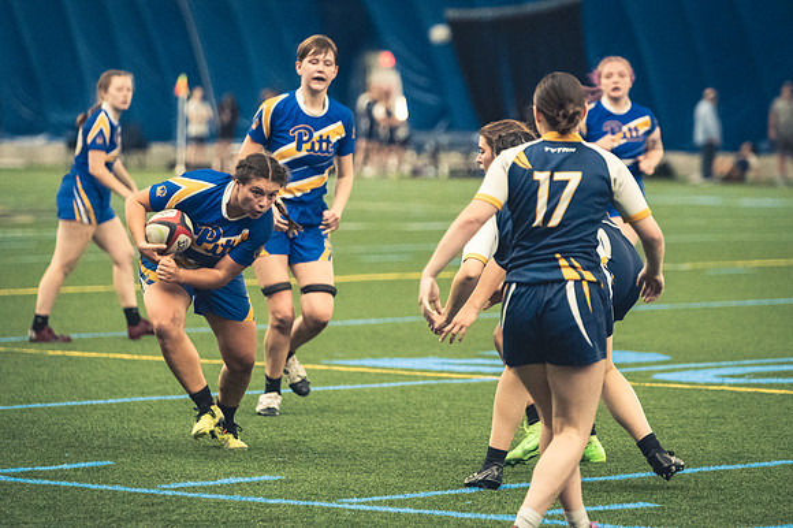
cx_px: 396
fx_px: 4953
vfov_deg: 6.1
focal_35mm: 225
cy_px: 264
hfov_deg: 9.2
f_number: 2.8
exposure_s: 1/500
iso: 12800
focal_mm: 150
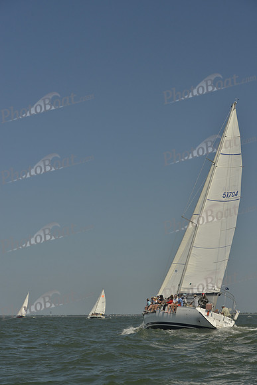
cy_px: 192
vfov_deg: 28.8
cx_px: 128
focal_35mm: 70
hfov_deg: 19.5
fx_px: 749
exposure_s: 1/1000
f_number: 10
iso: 280
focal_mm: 70
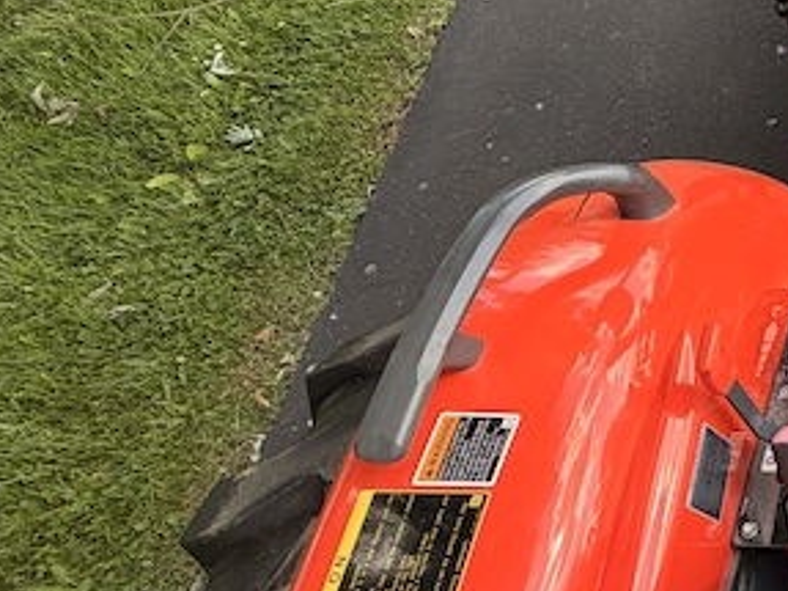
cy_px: 165
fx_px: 887
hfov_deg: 33.5
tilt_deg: -60.5
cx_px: 1046
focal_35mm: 39
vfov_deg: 36.1
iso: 40
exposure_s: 1/201
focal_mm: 2.22
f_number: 2.2
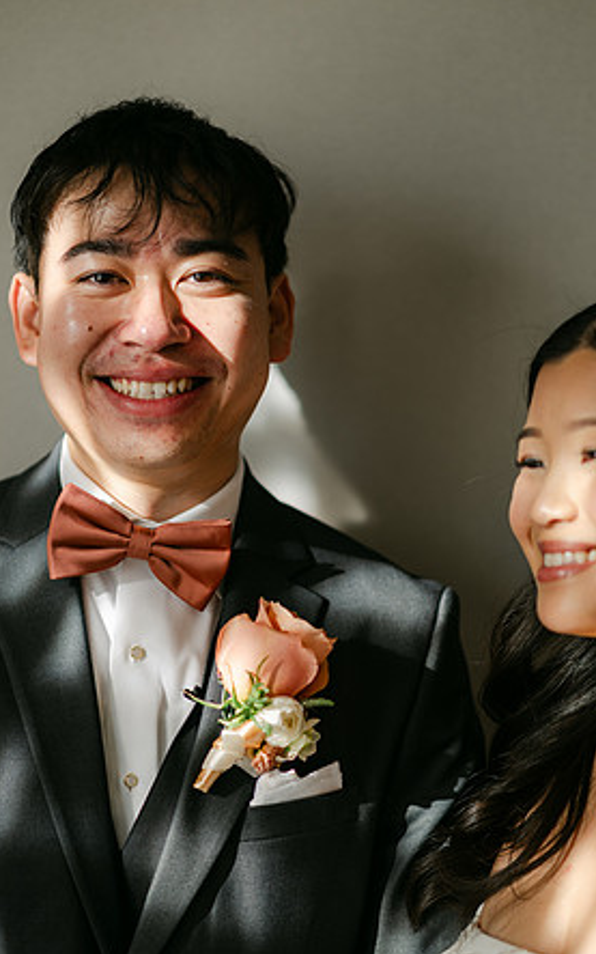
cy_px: 478
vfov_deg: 23.6
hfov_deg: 14.9
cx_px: 282
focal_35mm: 88
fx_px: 2286
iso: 90
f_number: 1.8
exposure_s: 1/320
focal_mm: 85
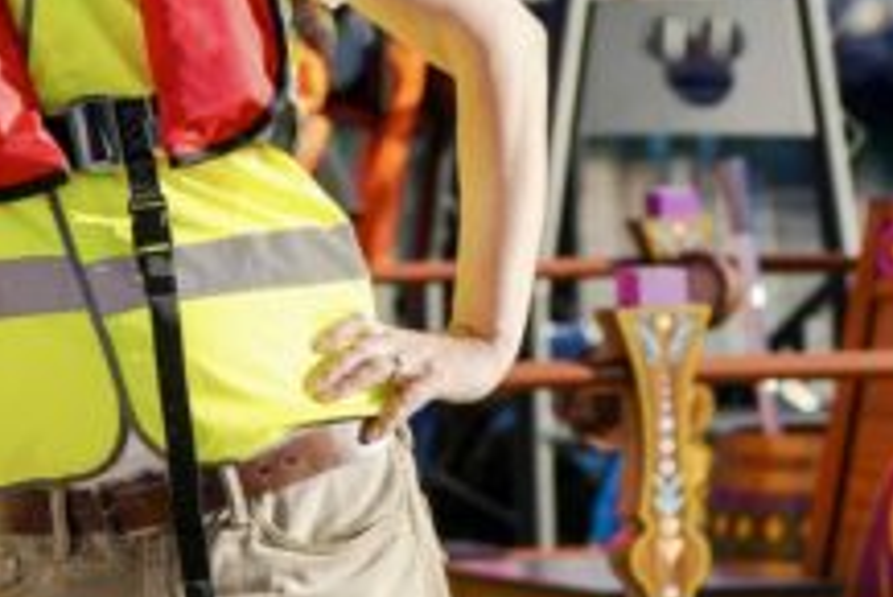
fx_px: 8663
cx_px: -292
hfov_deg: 5.9
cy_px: -115
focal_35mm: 349
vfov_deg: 3.9
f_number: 5.6
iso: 500
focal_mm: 109
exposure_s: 1/1250
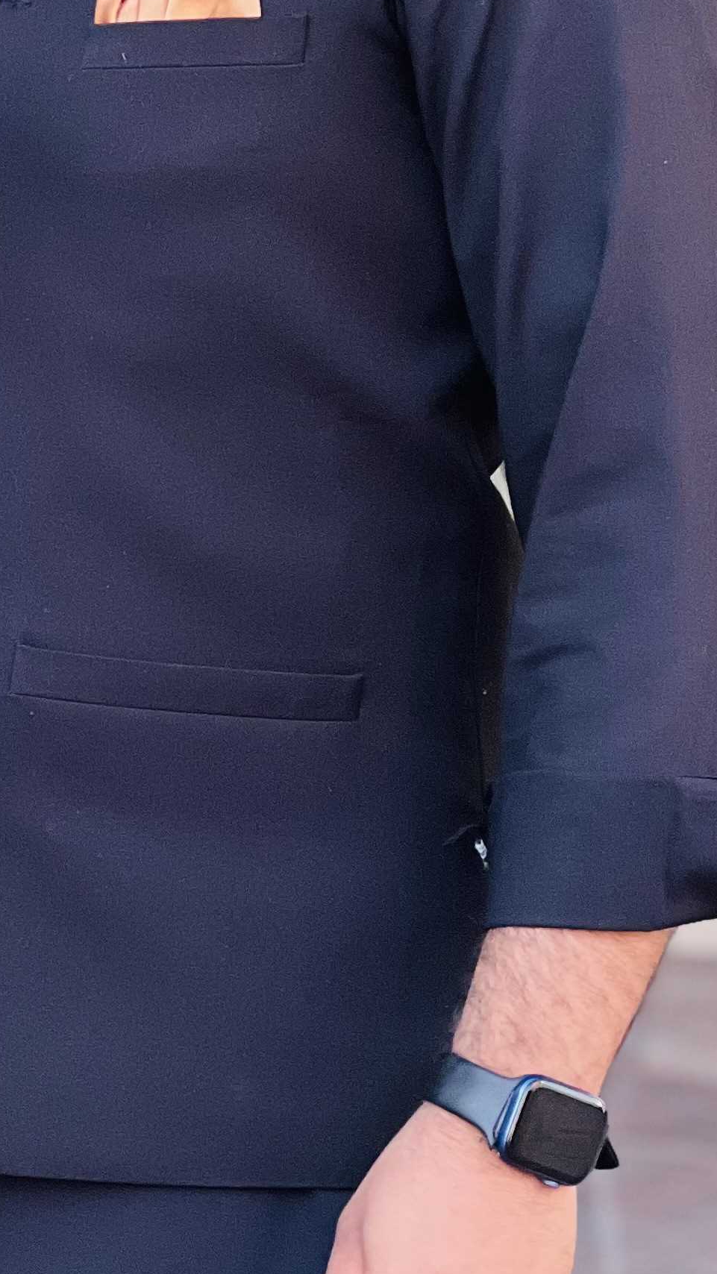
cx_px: -25
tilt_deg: -2.8
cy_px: 406
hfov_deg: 6.1
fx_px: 6691
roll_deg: -3.1
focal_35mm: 198
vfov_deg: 10.9
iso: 160
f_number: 2.8
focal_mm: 9
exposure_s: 1/121
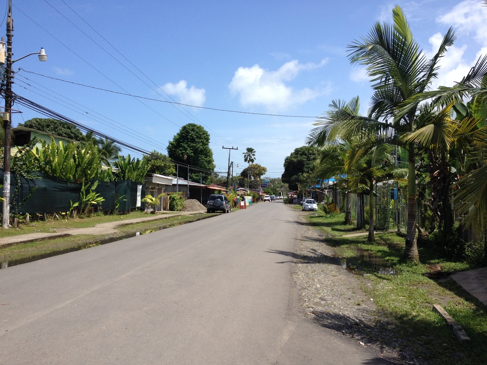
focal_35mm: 35
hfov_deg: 52.6
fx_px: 492
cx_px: 244
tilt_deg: -2.6
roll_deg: -1.5
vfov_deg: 40.7
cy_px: 182
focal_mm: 4.28
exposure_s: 1/1727
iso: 50
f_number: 2.4
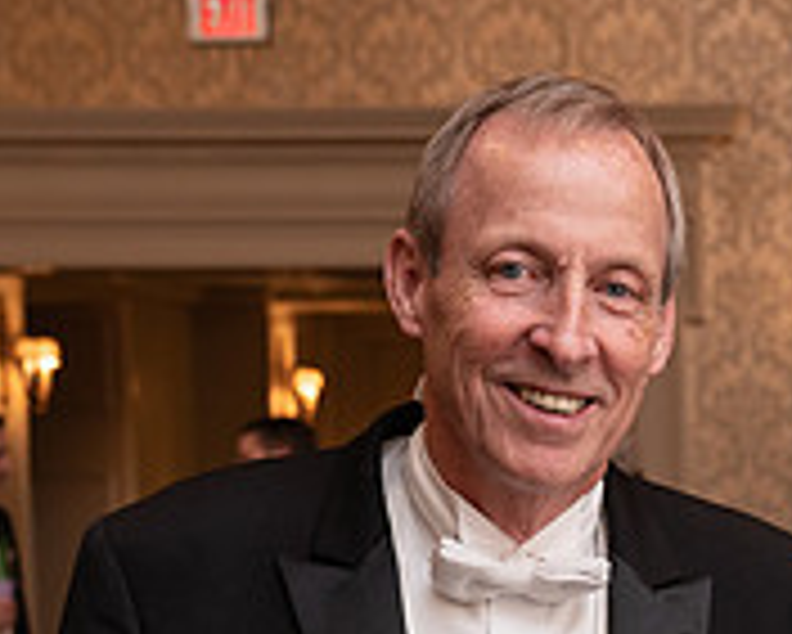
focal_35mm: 127
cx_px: 868
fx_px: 2979
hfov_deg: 14.8
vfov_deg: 11.9
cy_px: 717
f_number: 4.5
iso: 800
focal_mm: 41
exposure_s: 1/40
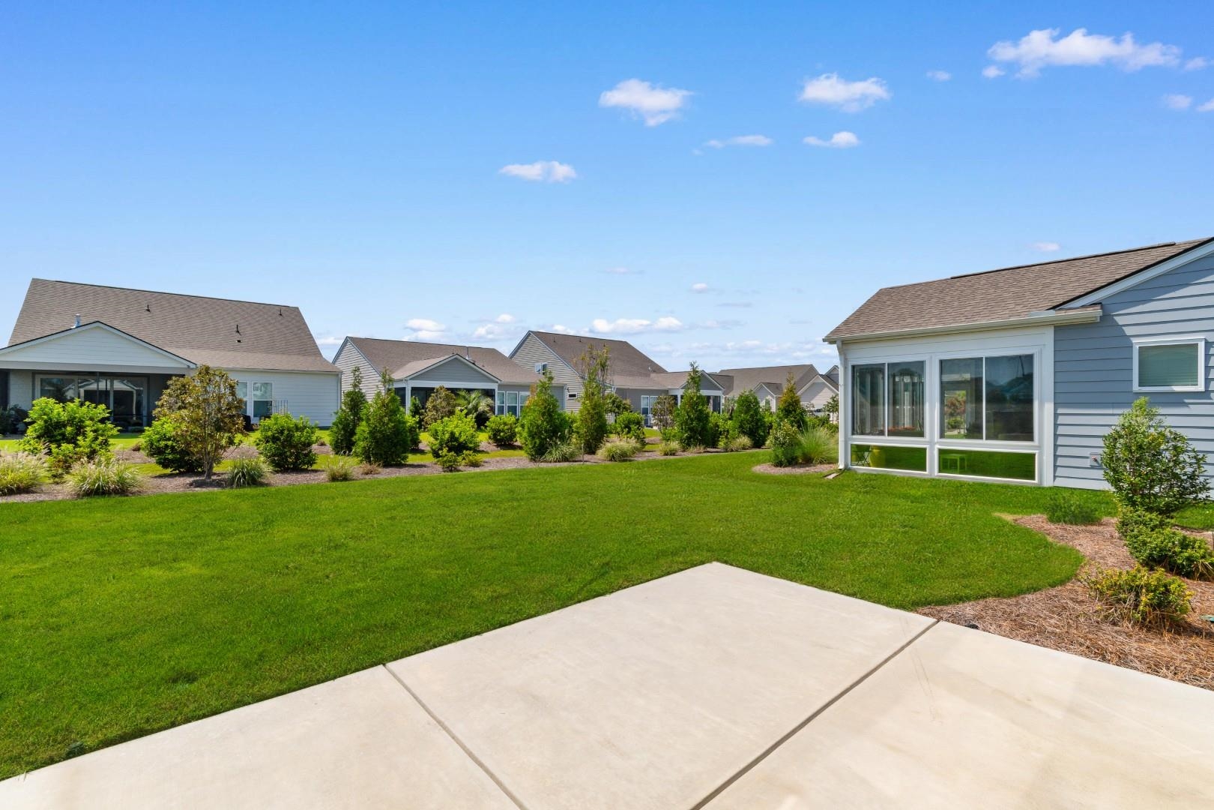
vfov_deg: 77.3
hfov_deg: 100.4
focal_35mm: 15
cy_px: 405
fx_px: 506
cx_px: 607
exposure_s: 1/400
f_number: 10
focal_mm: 10
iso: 100
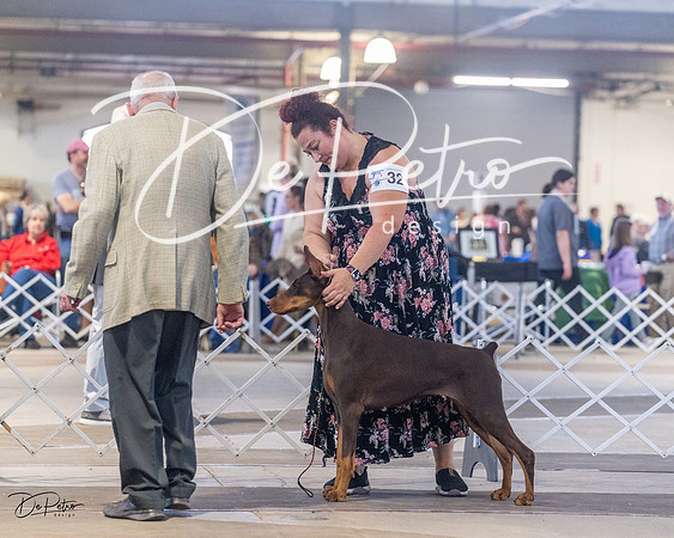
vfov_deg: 11.0
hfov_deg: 13.7
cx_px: 337
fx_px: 2807
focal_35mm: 141
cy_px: 269
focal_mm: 125
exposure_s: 1/320
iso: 6400
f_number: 3.5
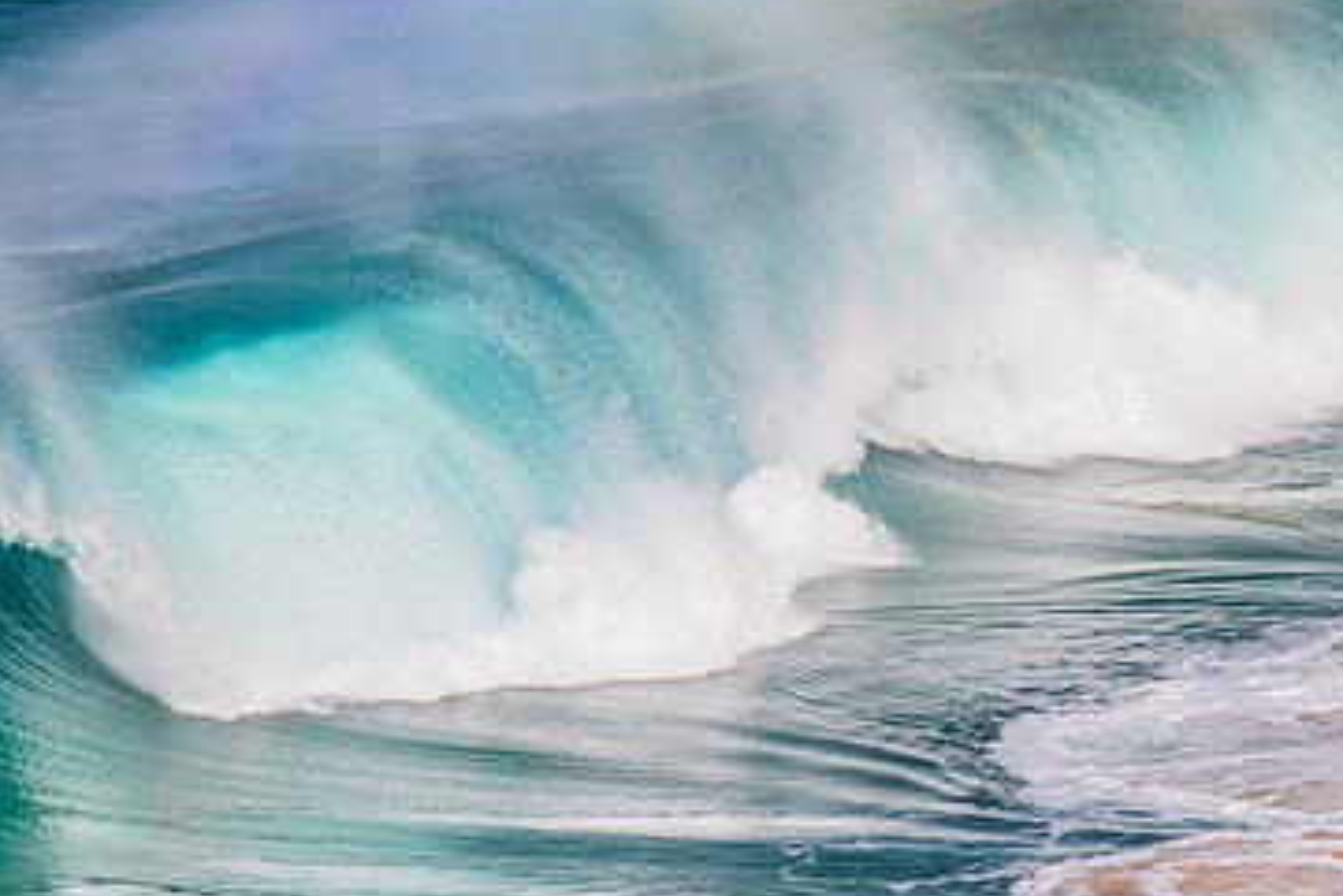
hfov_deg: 2.1
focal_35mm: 965
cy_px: 221
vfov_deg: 1.4
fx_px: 36012
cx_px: 952
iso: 100
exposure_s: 1/400
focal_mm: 600
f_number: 8
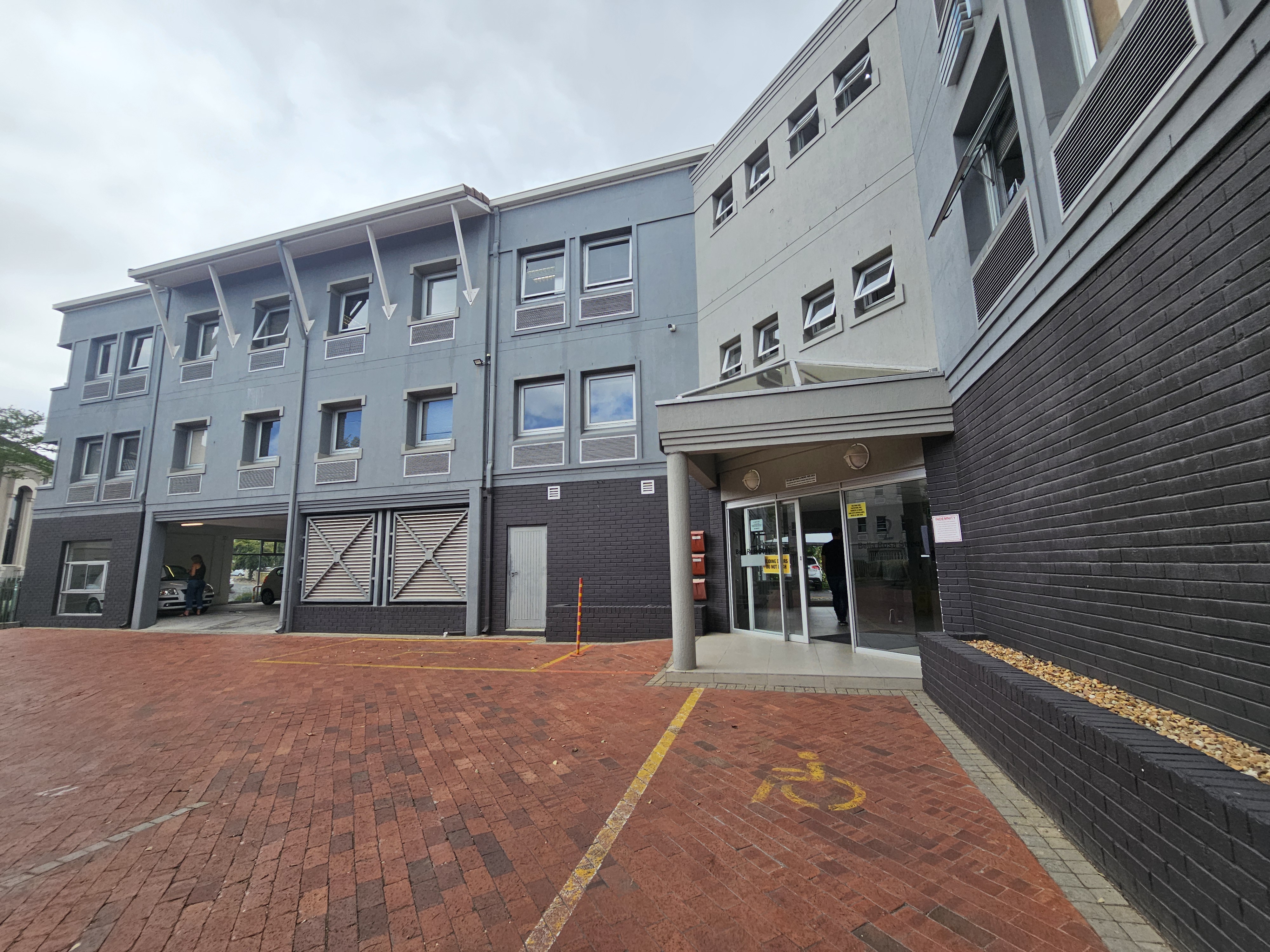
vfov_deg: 89.9
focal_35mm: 13
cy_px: 476
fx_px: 477
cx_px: 635
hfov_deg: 106.2
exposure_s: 1/1163
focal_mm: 2.2
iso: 50
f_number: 2.2
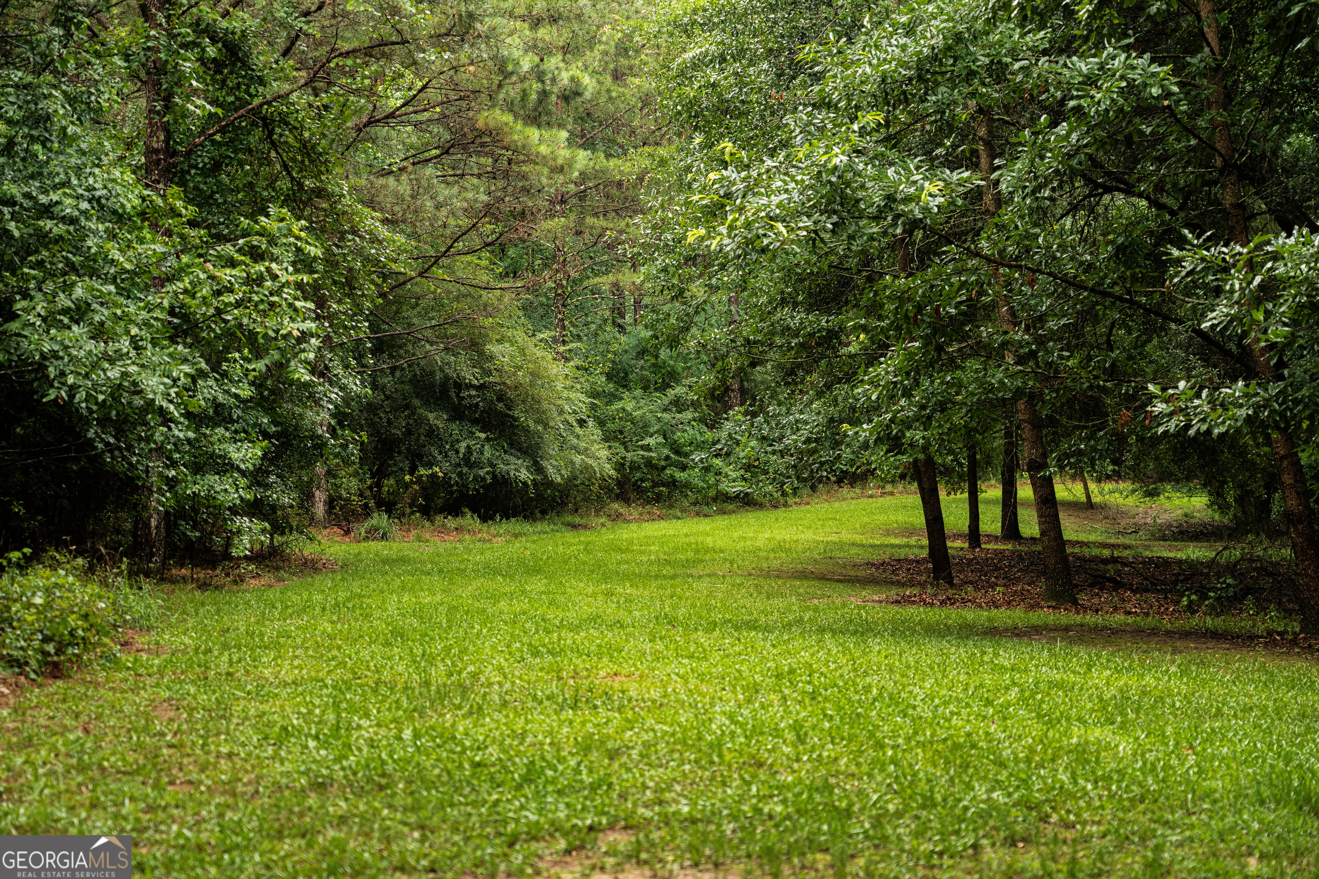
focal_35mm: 70
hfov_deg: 28.8
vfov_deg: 19.5
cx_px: 660
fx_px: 2565
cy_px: 440
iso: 1600
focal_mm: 70
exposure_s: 1/160
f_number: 4
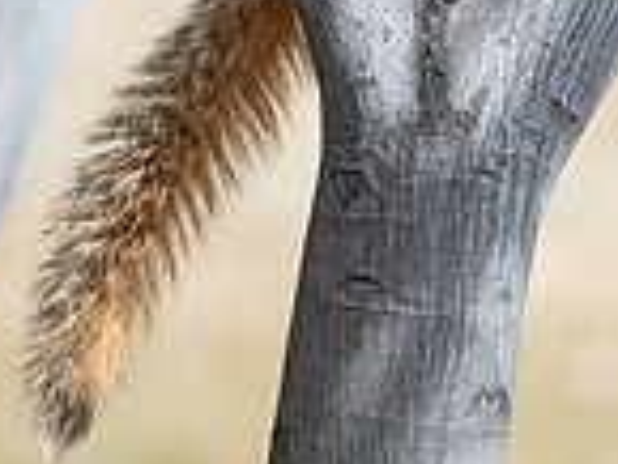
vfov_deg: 1.4
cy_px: -218
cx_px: 602
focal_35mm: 1057
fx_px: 18886
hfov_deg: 1.9
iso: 100
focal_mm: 200
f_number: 2.8
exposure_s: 1/640
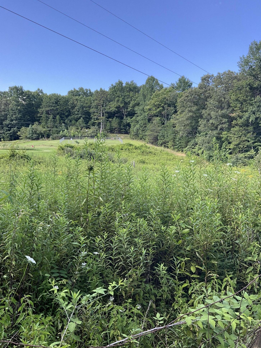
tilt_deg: +1.3
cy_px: 179
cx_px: 132
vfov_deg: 60.0
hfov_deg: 46.8
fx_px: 302
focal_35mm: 30
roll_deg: +0.0
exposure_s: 1/154
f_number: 1.8
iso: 20
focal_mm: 3
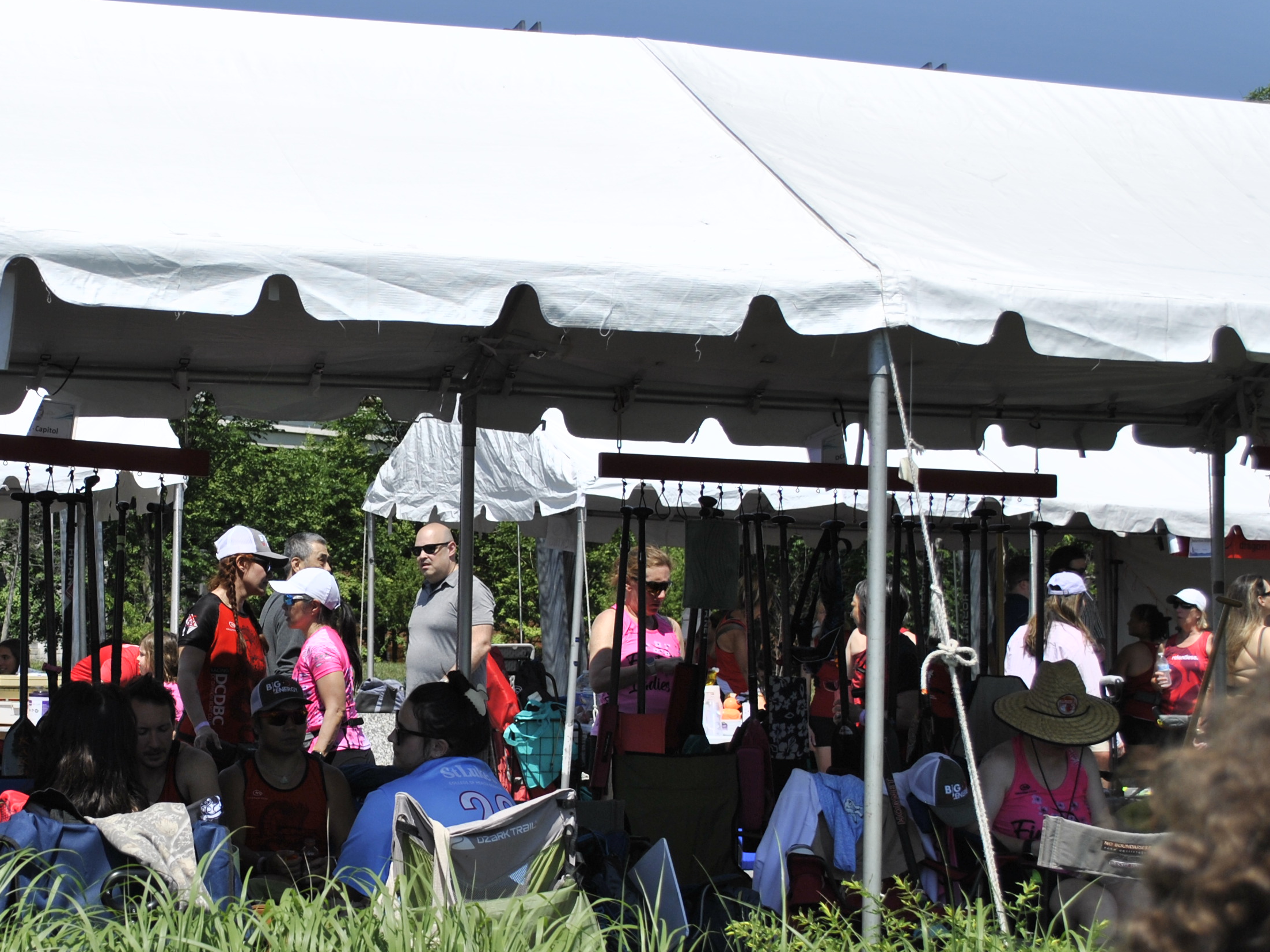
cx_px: 272
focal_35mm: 71
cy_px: 559
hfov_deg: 26.9
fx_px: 2605
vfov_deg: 20.7
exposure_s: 1/1250
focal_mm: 28
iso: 100
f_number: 5
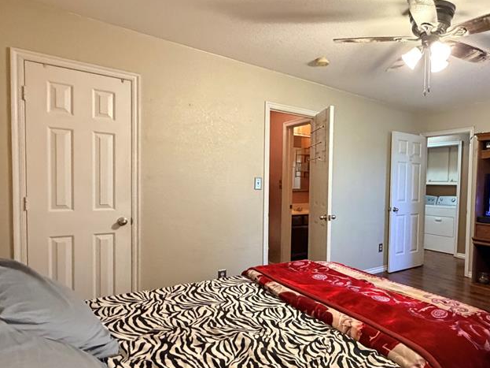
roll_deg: -0.9
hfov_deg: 71.0
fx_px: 326
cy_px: 199
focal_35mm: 23
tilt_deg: -1.3
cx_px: 339
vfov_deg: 58.8
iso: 640
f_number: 2.2
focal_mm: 2.22
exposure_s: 1/60
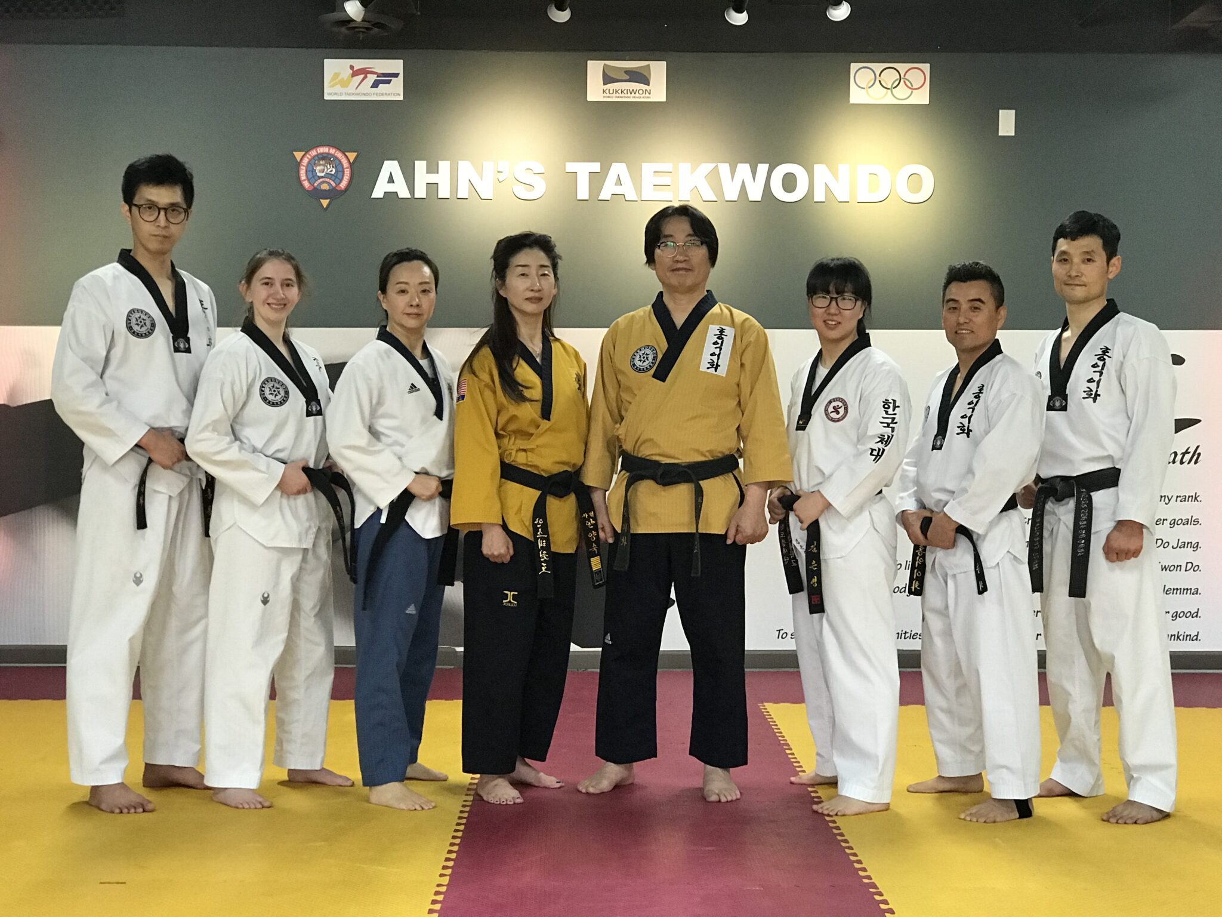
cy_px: 458
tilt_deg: -0.9
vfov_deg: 25.7
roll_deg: -0.9
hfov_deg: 33.8
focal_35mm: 57
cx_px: 611
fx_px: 2012
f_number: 2.8
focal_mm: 6.6
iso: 200
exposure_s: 1/60
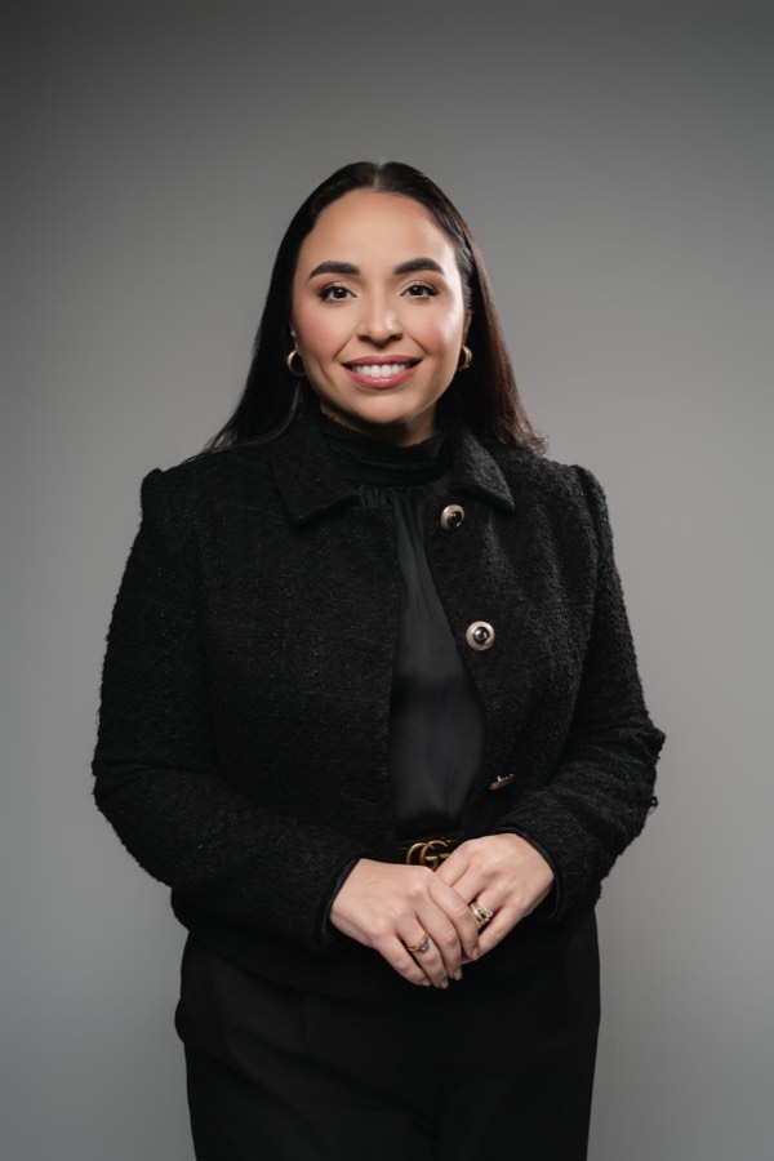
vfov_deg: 39.6
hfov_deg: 27.0
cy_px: 580
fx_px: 1612
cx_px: 387
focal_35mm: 50
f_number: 9
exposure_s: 1/160
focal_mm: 50
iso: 250
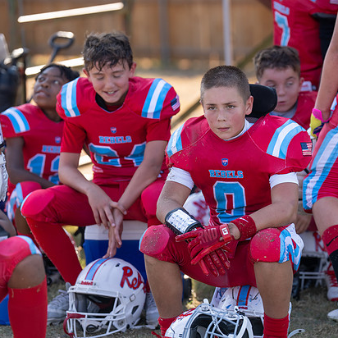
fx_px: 2000
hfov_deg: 9.7
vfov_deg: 9.7
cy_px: 169
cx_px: 228
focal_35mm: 181
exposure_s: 1/500
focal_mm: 135
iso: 125
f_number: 3.2
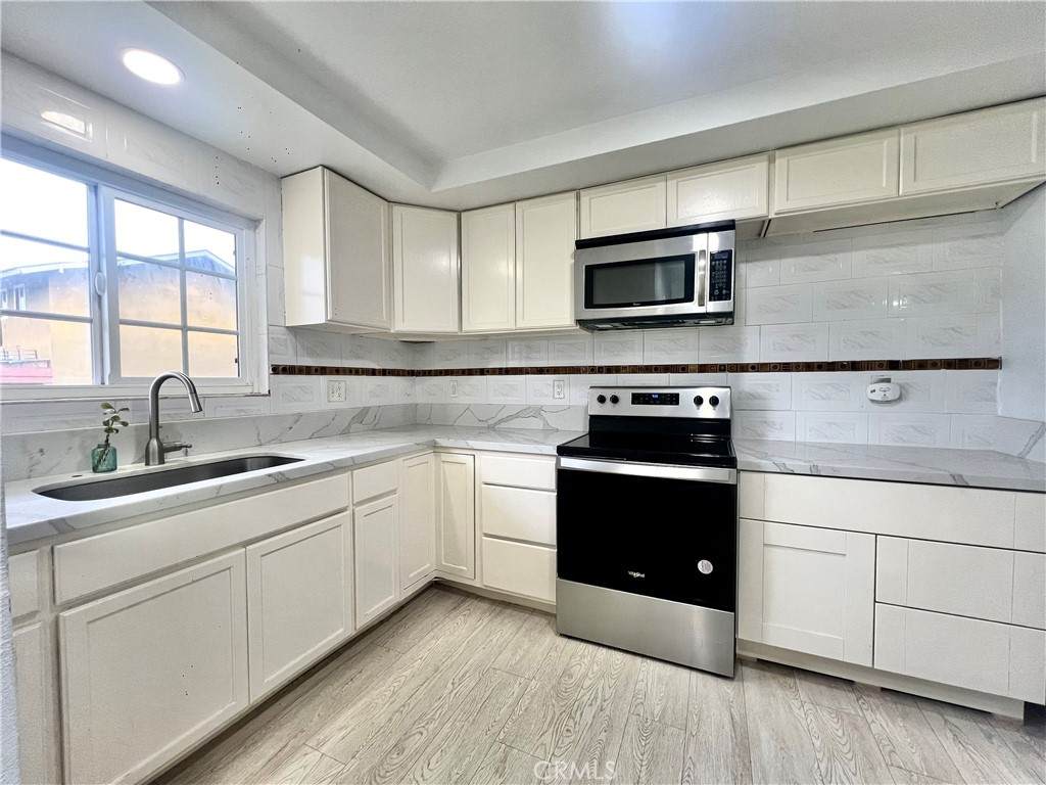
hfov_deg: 106.2
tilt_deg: -1.2
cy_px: 392
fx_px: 393
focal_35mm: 13
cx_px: 523
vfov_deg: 89.9
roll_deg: +0.5
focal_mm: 1.57
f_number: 1.8
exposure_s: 1/120
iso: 200
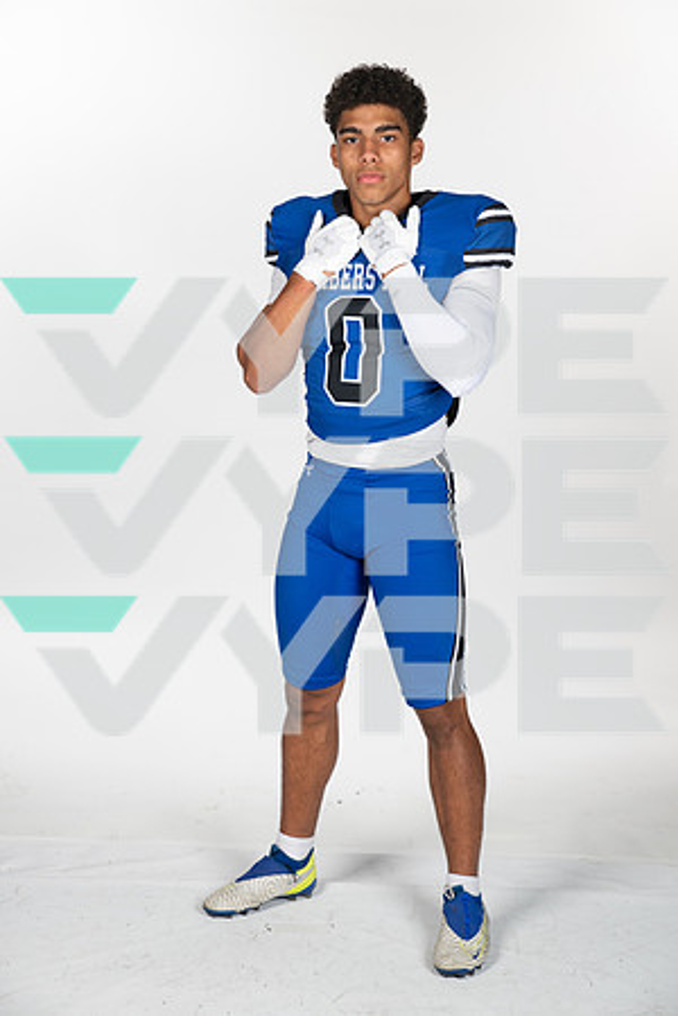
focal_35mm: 70
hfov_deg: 19.5
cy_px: 508
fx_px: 1977
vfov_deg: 28.8
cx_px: 339
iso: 250
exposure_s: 1/400
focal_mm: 70
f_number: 7.1
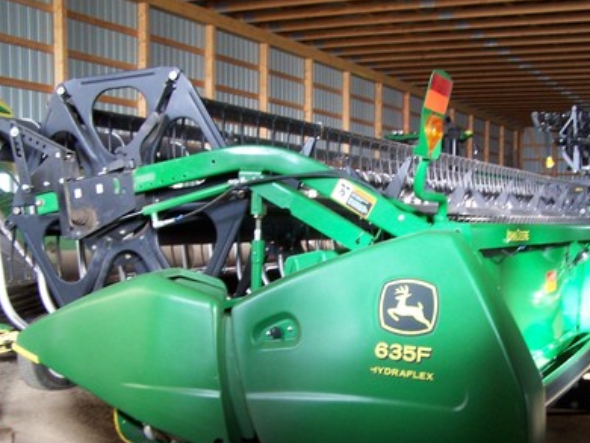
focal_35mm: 53
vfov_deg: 27.3
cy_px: 305
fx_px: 904
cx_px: 380
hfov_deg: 35.9
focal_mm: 6.3
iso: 140
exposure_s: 1/10
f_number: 2.8
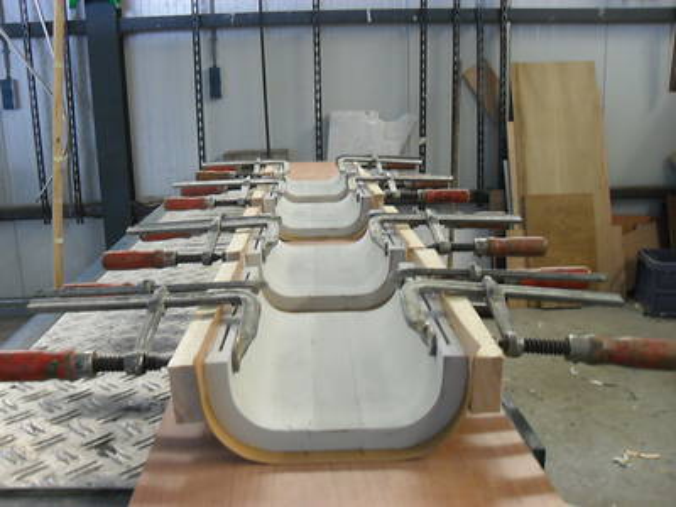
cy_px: 254
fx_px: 683
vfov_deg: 40.7
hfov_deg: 52.6
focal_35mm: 35
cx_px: 338
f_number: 2.8
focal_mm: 6.2
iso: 200
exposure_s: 1/20
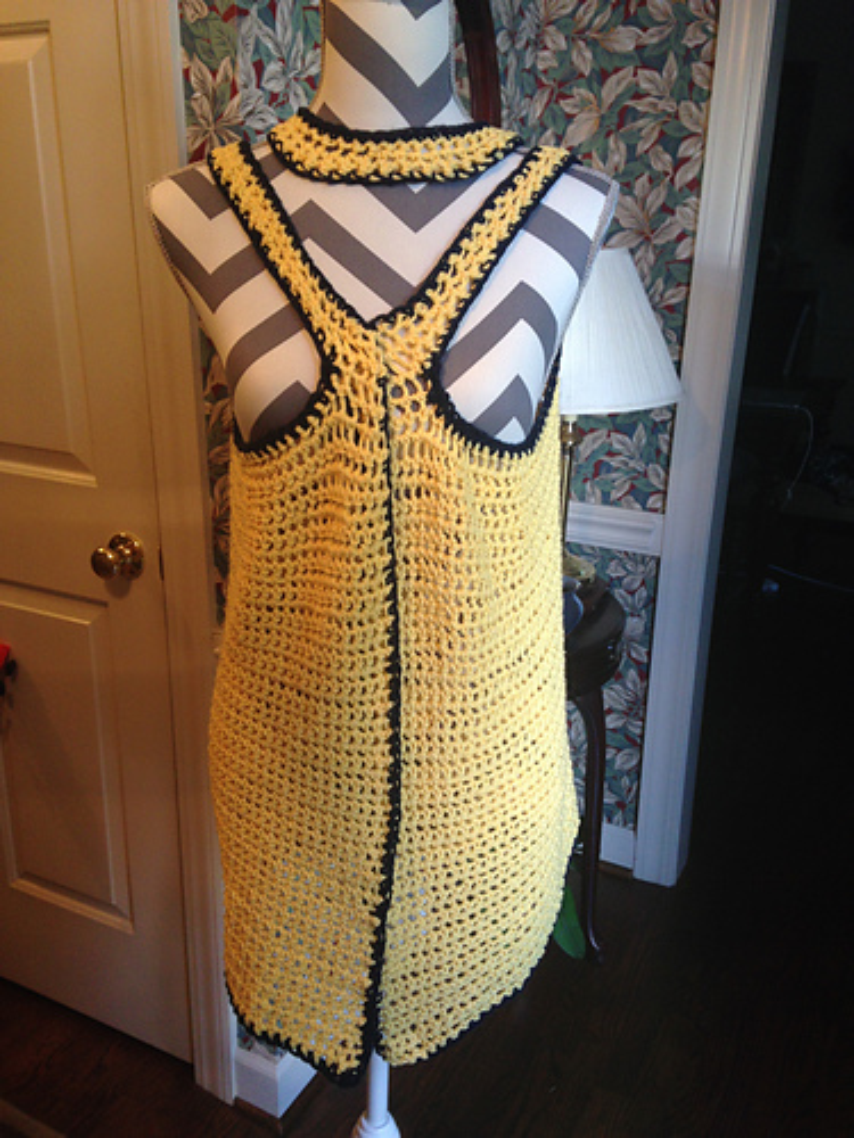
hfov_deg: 42.9
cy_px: 569
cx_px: 427
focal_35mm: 33
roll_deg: -1.2
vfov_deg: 55.4
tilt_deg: -20.1
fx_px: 1086
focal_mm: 4.12
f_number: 2.4
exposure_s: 1/30
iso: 50
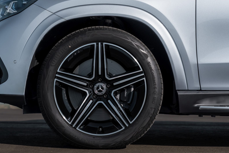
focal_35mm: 96
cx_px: 98
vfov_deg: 14.3
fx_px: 611
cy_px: 73
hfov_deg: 21.2
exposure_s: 1/5000
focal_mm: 69
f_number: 4
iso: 320
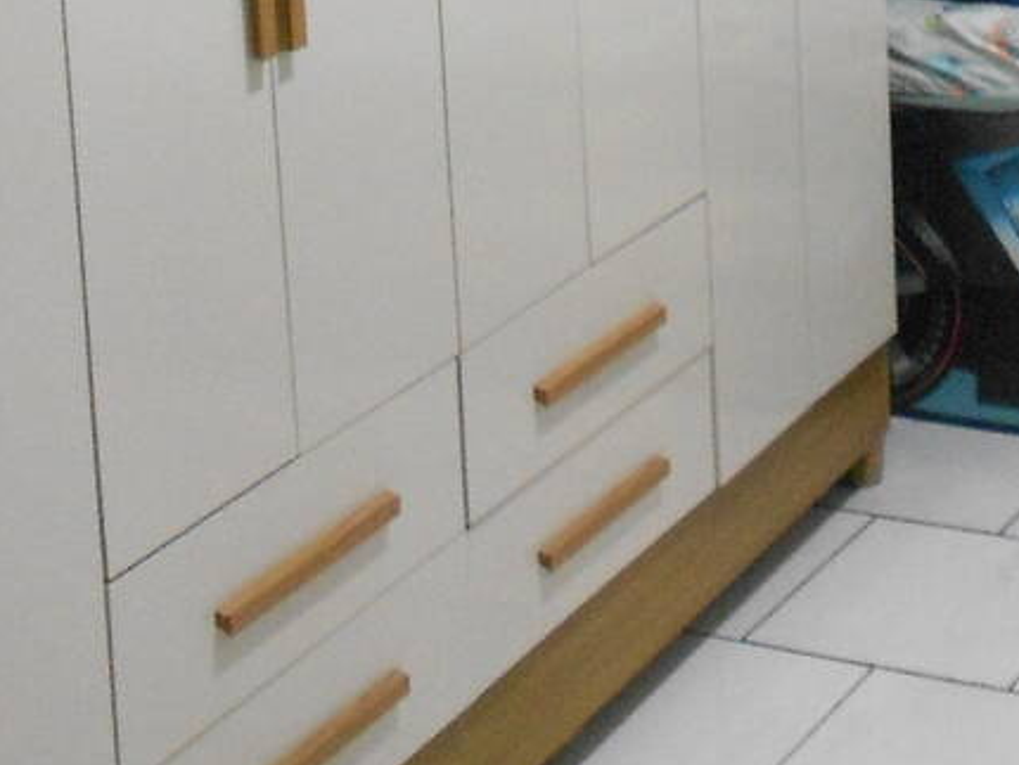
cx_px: 1114
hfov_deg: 21.4
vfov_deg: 15.5
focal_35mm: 87
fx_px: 2562
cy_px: -431
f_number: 3.2
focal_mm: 4.6
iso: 400
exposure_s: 1/20
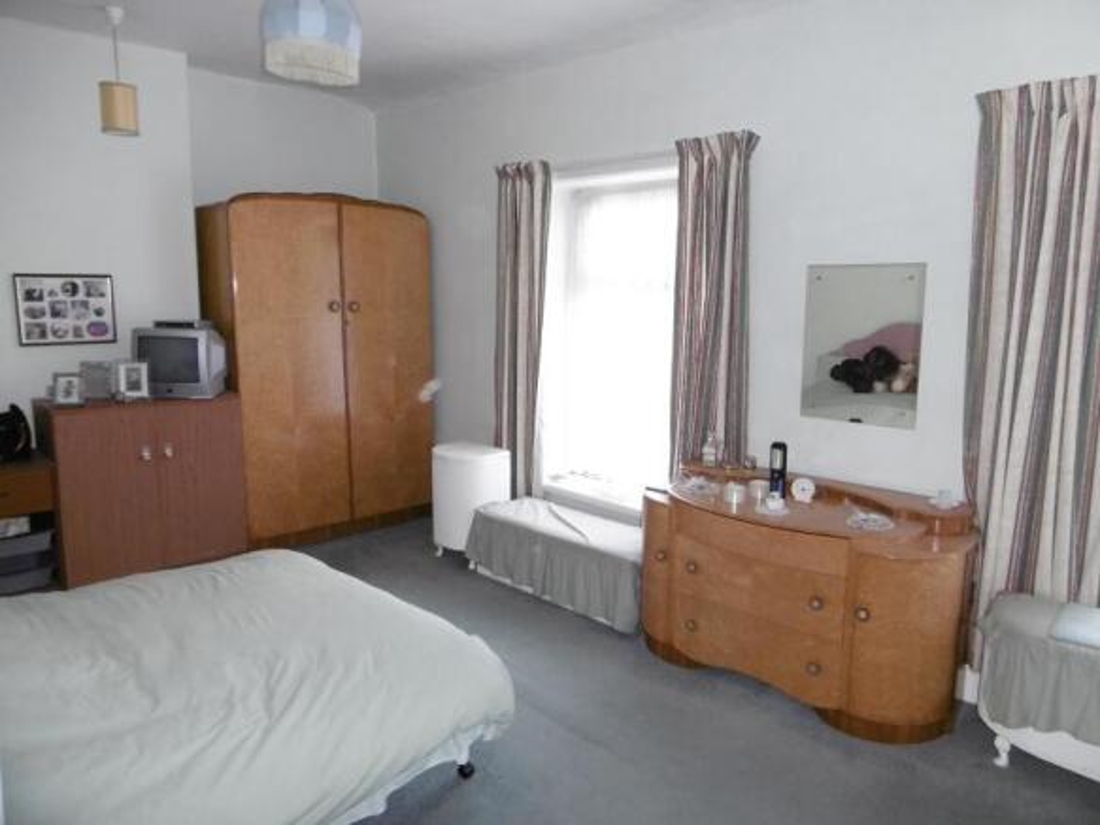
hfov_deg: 71.6
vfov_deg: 56.8
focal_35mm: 24
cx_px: 550
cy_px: 412
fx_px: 762
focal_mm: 4.3
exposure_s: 1/60
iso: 250
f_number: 3.1
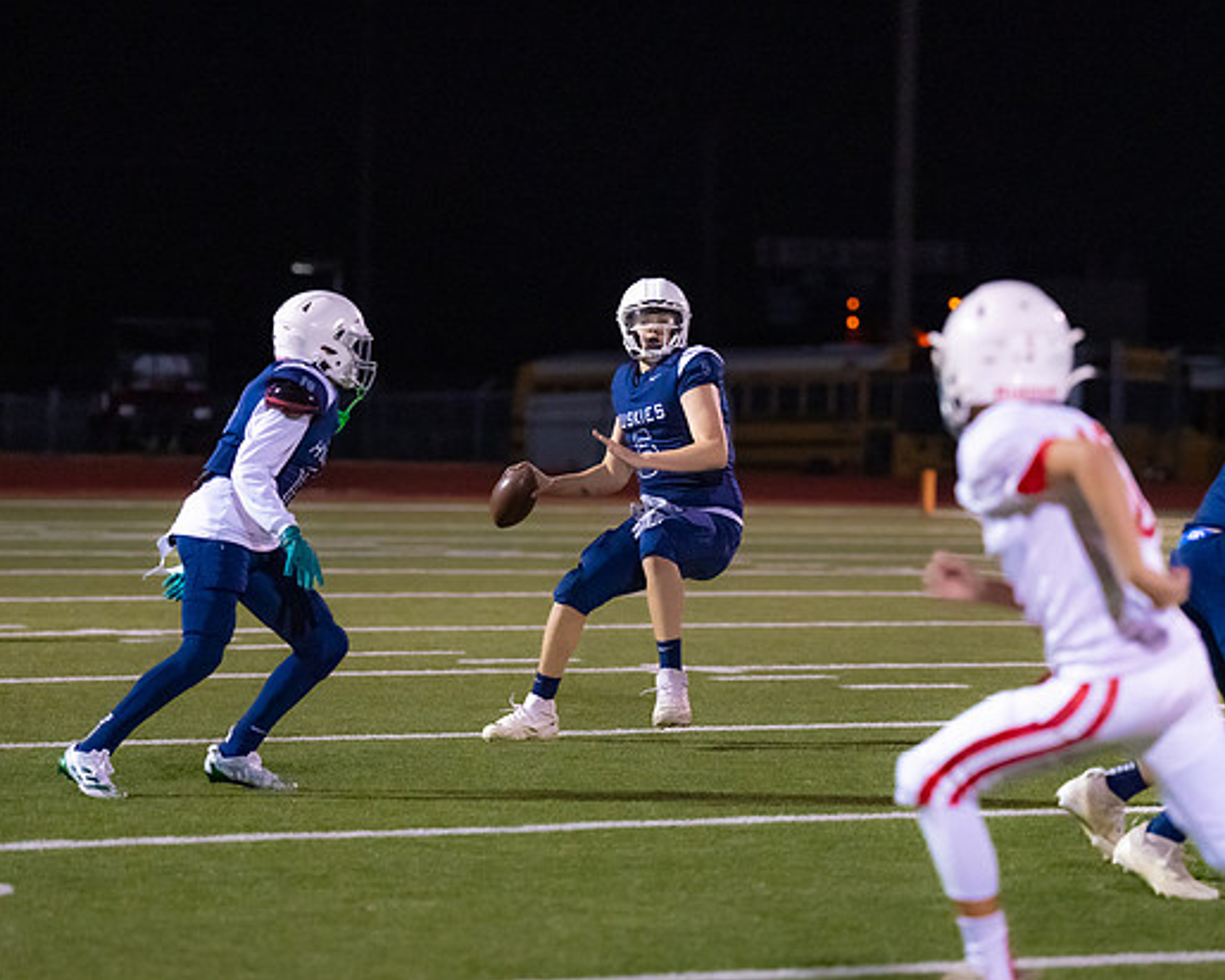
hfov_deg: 9.0
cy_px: 459
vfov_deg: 7.2
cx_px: 665
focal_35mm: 215
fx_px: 7795
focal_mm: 137
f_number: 2.8
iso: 6400
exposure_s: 1/1000
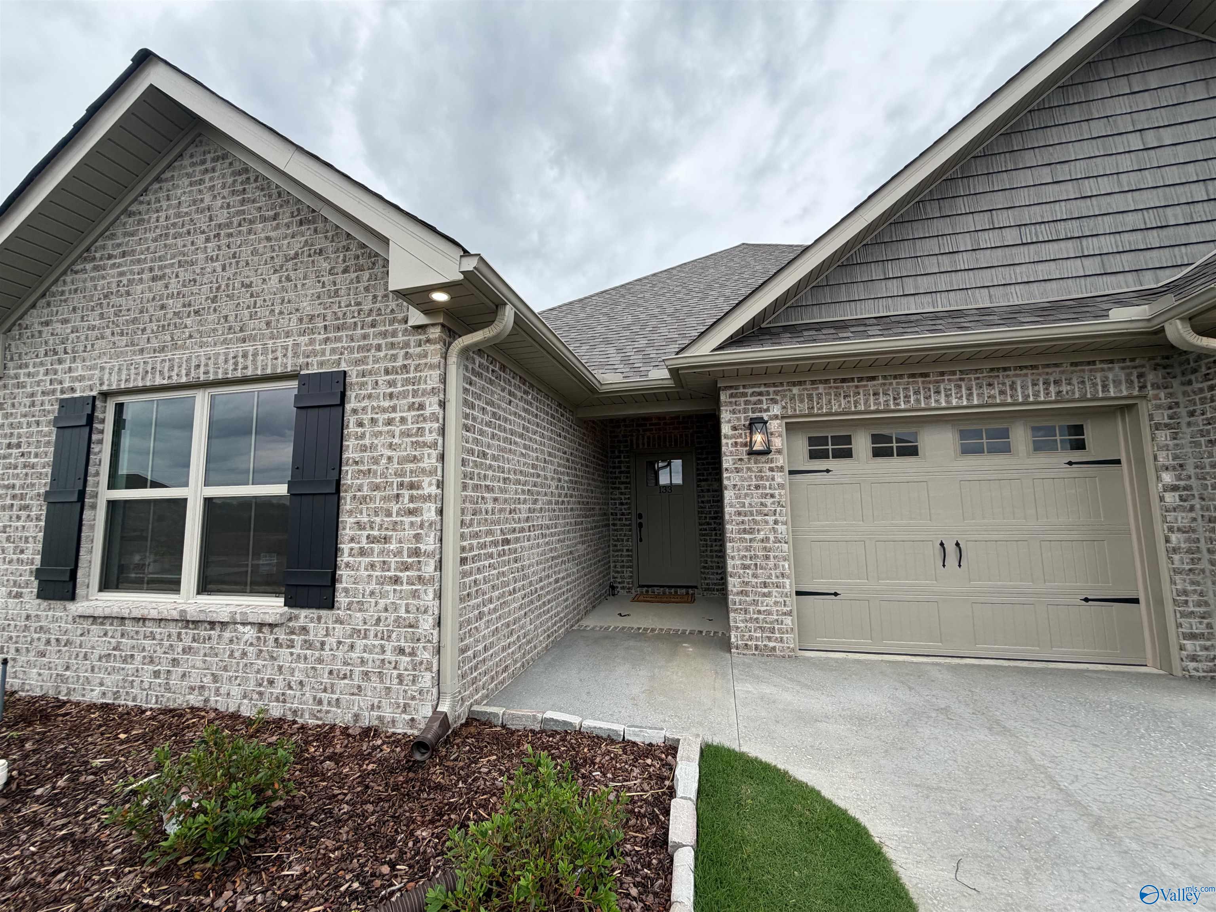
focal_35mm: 14
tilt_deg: +5.7
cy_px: 456
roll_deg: +0.9
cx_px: 608
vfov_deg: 85.7
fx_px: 492
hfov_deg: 102.1
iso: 50
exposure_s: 1/502
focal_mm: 2.22
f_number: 2.2
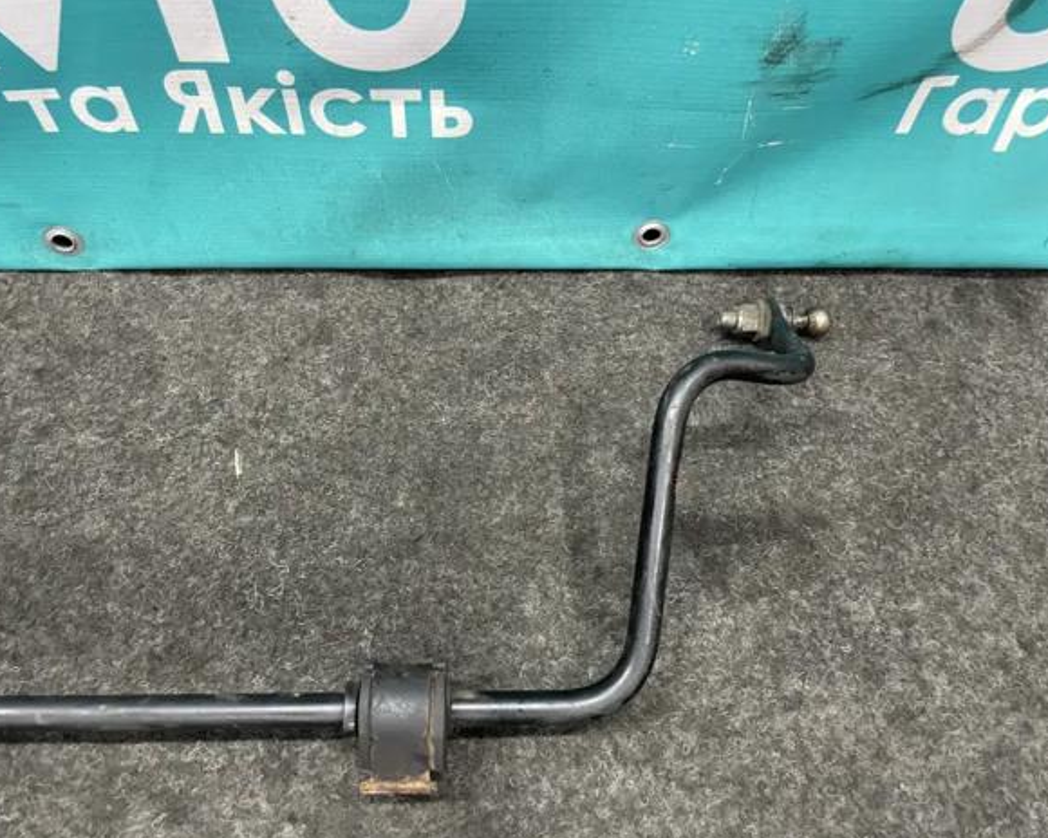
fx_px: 868
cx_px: 526
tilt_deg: -60.2
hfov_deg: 62.2
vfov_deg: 51.5
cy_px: 428
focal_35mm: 28
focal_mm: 4.2
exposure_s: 1/50
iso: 400
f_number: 1.6
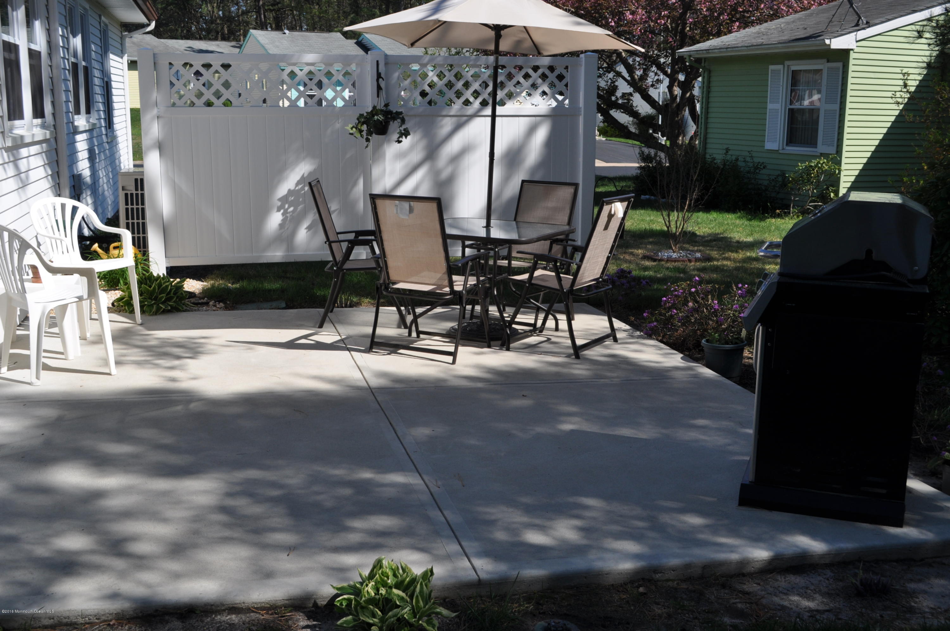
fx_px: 1028
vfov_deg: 34.1
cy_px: 316
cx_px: 475
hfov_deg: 49.6
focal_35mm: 39
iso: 200
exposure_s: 1/320
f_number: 9
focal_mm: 26
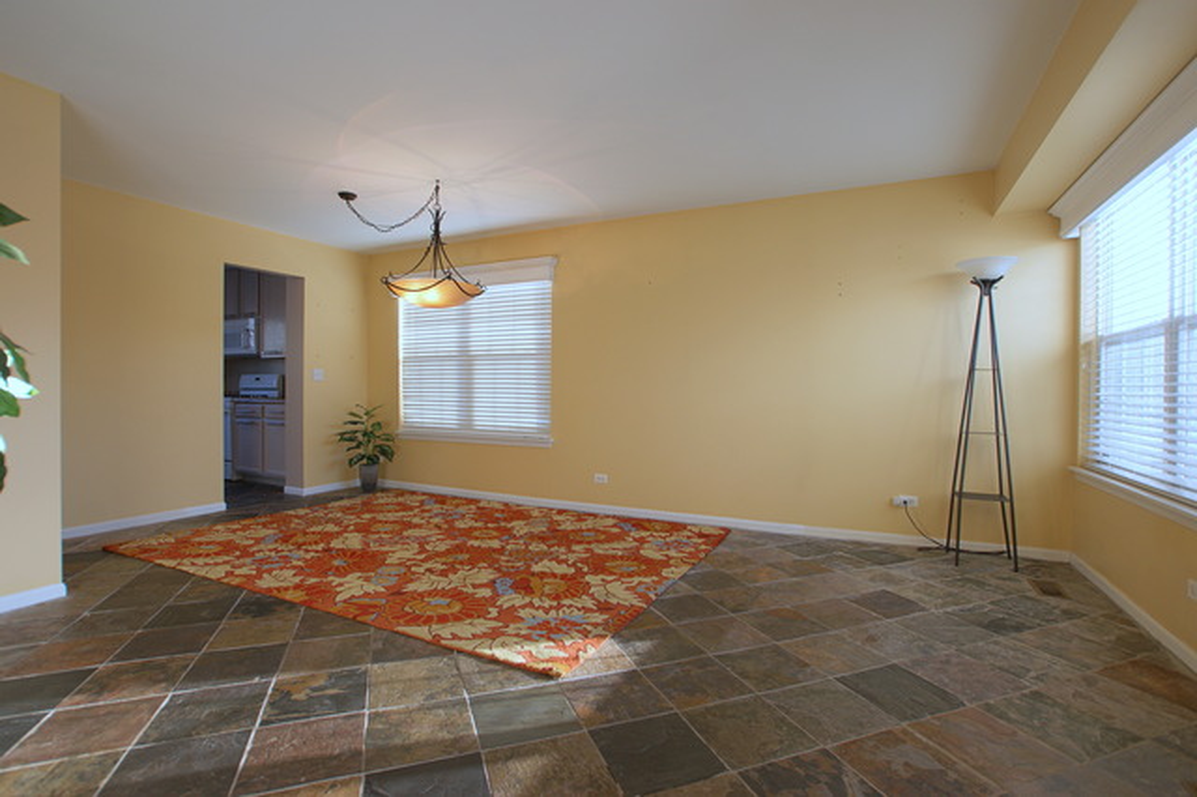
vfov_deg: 72.0
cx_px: 598
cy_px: 398
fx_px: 548
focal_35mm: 16
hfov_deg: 95.0
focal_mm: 11
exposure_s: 1/40
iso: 100
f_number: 6.3
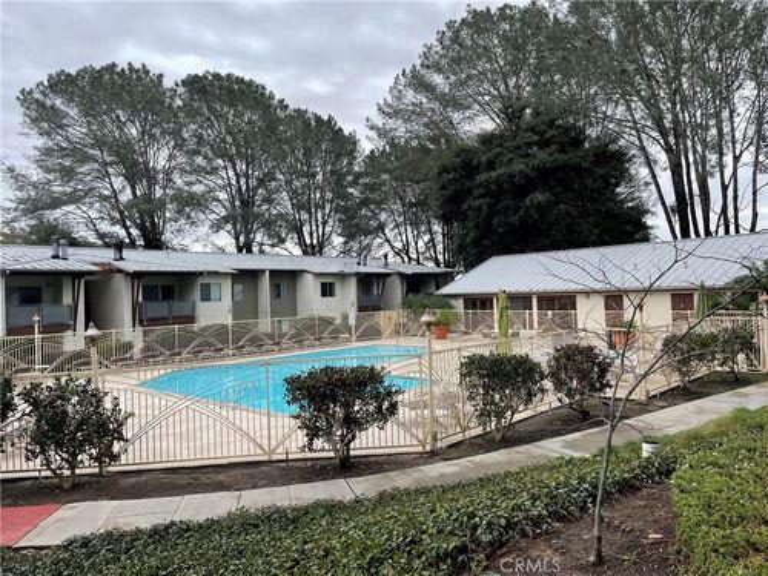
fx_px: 577
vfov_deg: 53.1
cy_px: 288
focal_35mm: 26
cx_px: 384
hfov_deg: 67.3
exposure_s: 1/633
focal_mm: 4.2
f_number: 1.6
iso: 32
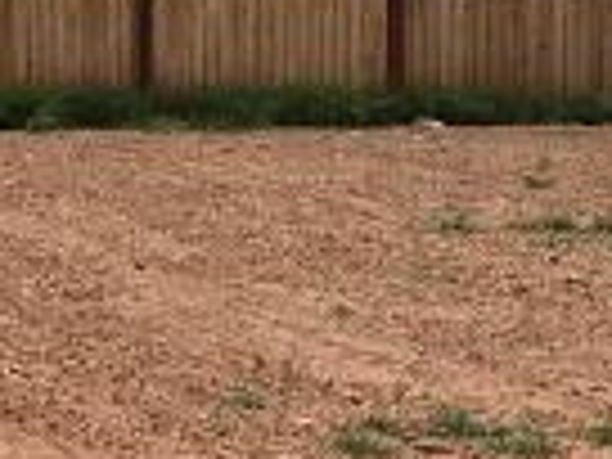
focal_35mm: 211
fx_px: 3730
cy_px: 338
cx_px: 279
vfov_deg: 7.0
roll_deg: +0.3
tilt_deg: -3.7
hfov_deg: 9.4
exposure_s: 1/4808
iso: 25
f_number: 1.8
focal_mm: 3.99
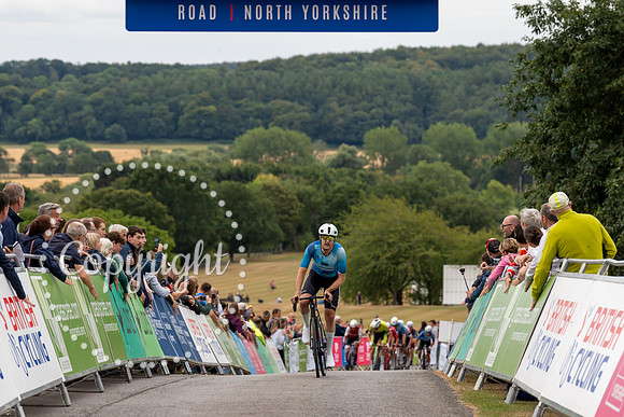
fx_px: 2742
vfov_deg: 8.7
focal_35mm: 158
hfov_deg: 13.0
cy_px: 269
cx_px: 332
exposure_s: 1/1000
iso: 640
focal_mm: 115
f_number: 3.5
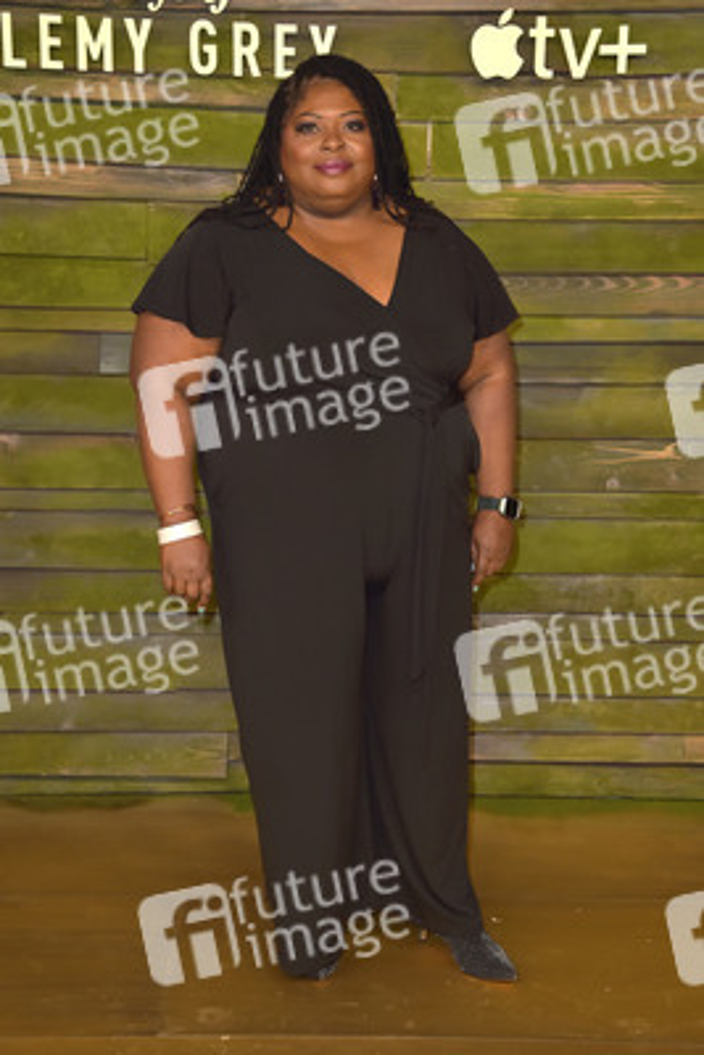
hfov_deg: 20.9
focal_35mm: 65
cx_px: 352
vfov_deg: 30.9
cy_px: 528
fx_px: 1905
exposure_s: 1/250
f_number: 7.1
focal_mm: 65
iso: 320
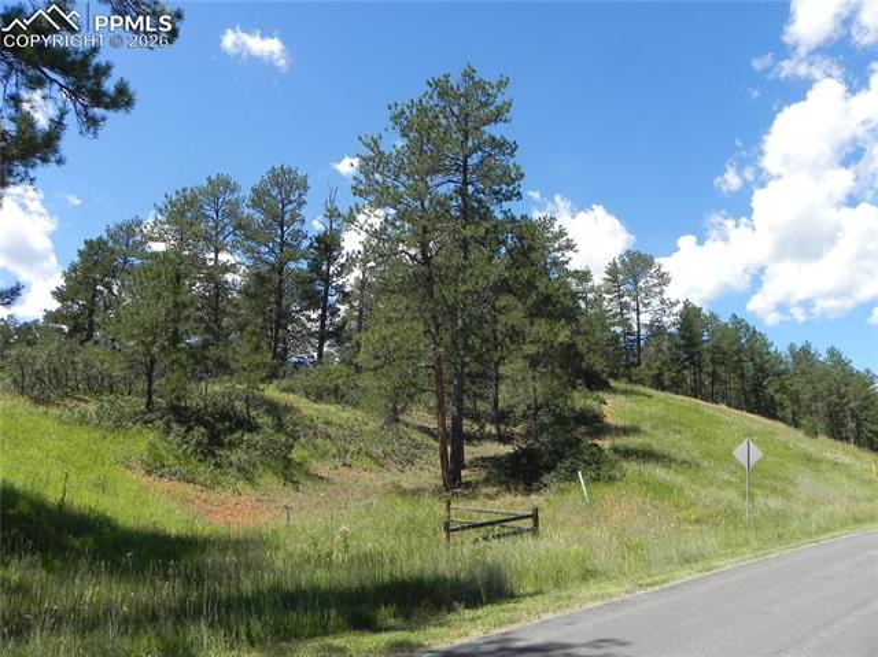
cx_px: 439
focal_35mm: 26
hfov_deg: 67.3
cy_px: 328
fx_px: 659
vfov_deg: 53.0
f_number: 6.3
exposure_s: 1/330
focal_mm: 4.6
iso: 160
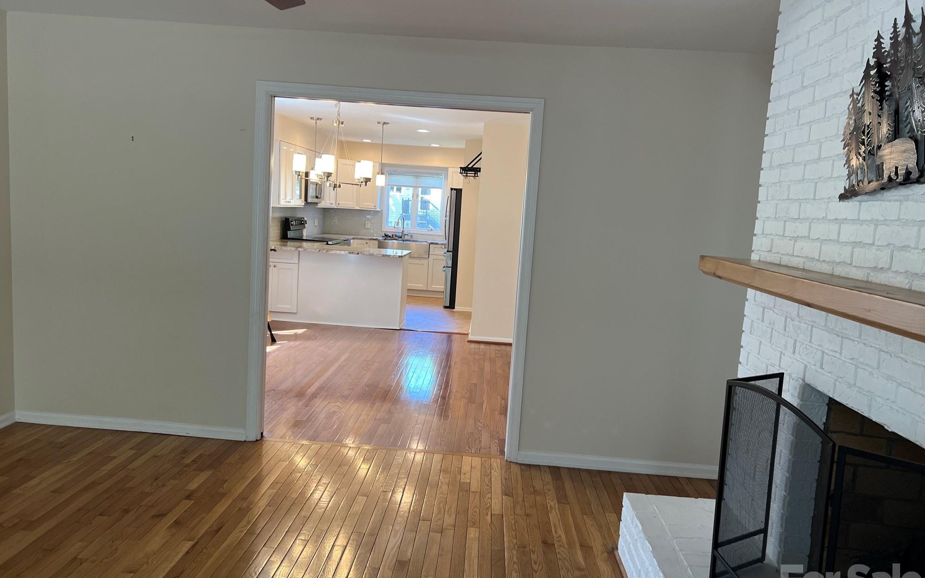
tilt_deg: -7.2
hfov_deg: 66.5
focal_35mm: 28
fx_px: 706
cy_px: 302
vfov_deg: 44.5
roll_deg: -2.1
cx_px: 457
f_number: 1.5
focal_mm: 5.7
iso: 80
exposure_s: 1/60
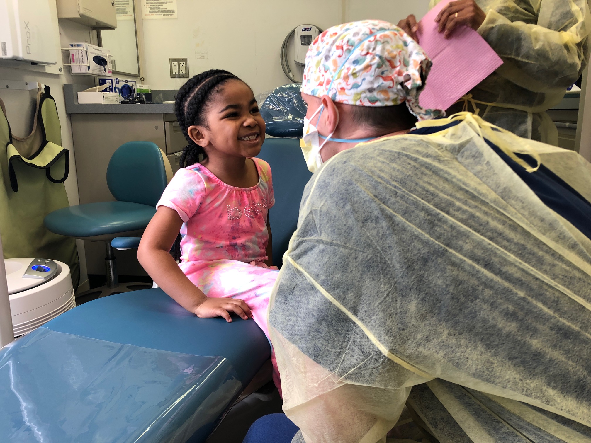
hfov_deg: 63.4
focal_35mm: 28
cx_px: 296
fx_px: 478
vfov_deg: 49.7
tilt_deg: -12.0
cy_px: 222
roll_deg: +0.5
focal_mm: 3.99
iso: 20
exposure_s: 1/30
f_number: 1.8
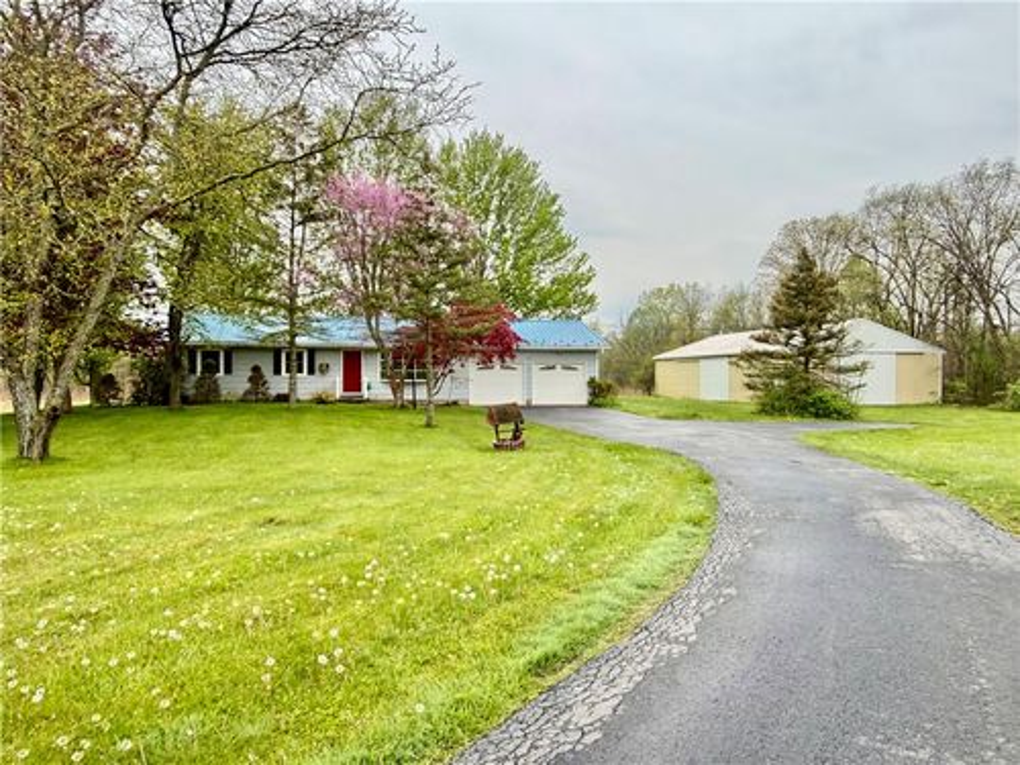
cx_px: 510
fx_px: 707
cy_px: 382
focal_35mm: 24
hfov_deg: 71.6
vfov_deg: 56.8
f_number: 2.2
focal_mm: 2.22
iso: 50
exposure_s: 1/119
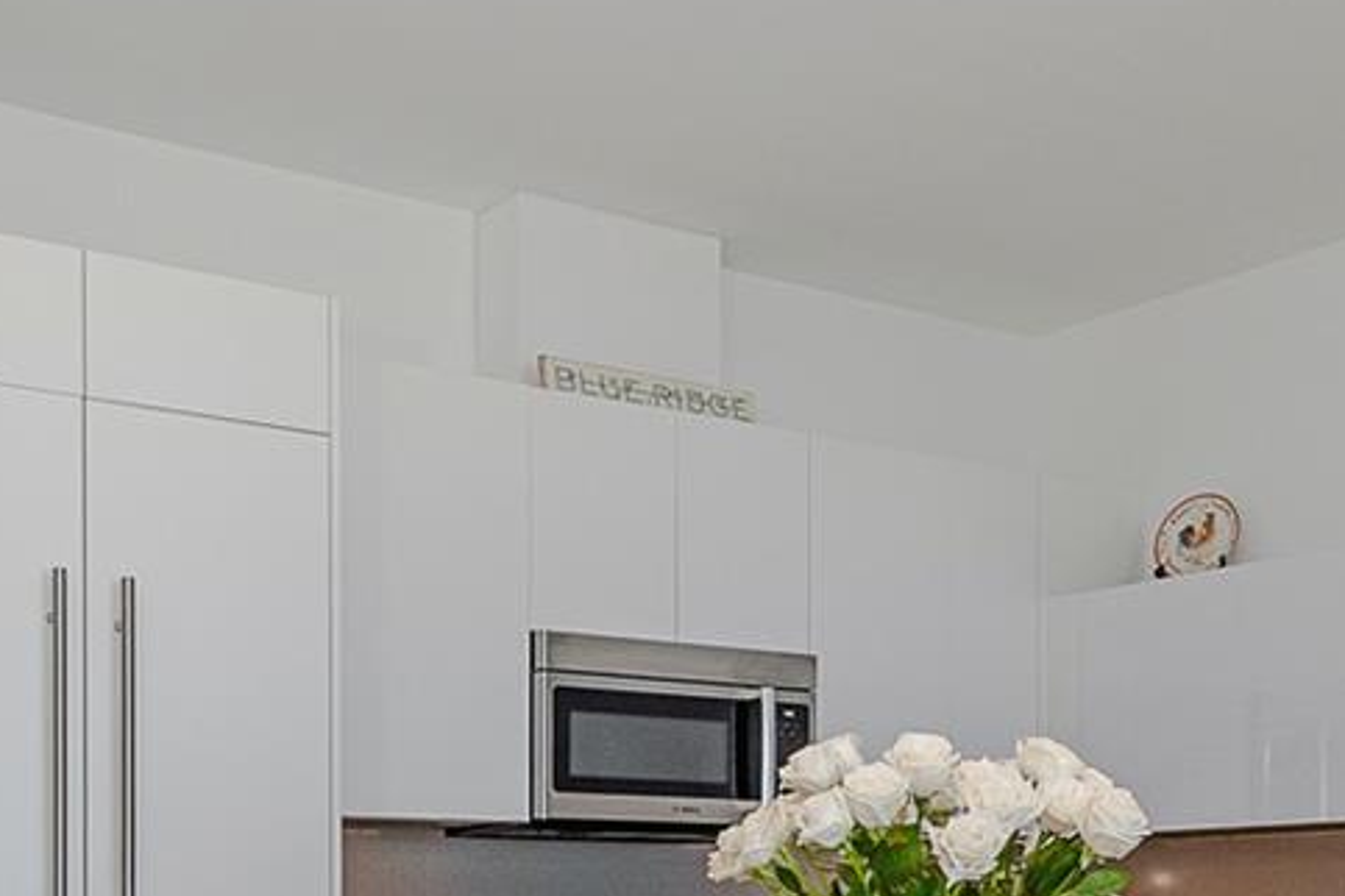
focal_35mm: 53
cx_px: 515
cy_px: 954
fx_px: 1980
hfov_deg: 37.3
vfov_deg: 24.1
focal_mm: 16
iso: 800
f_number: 8
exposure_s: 1/100
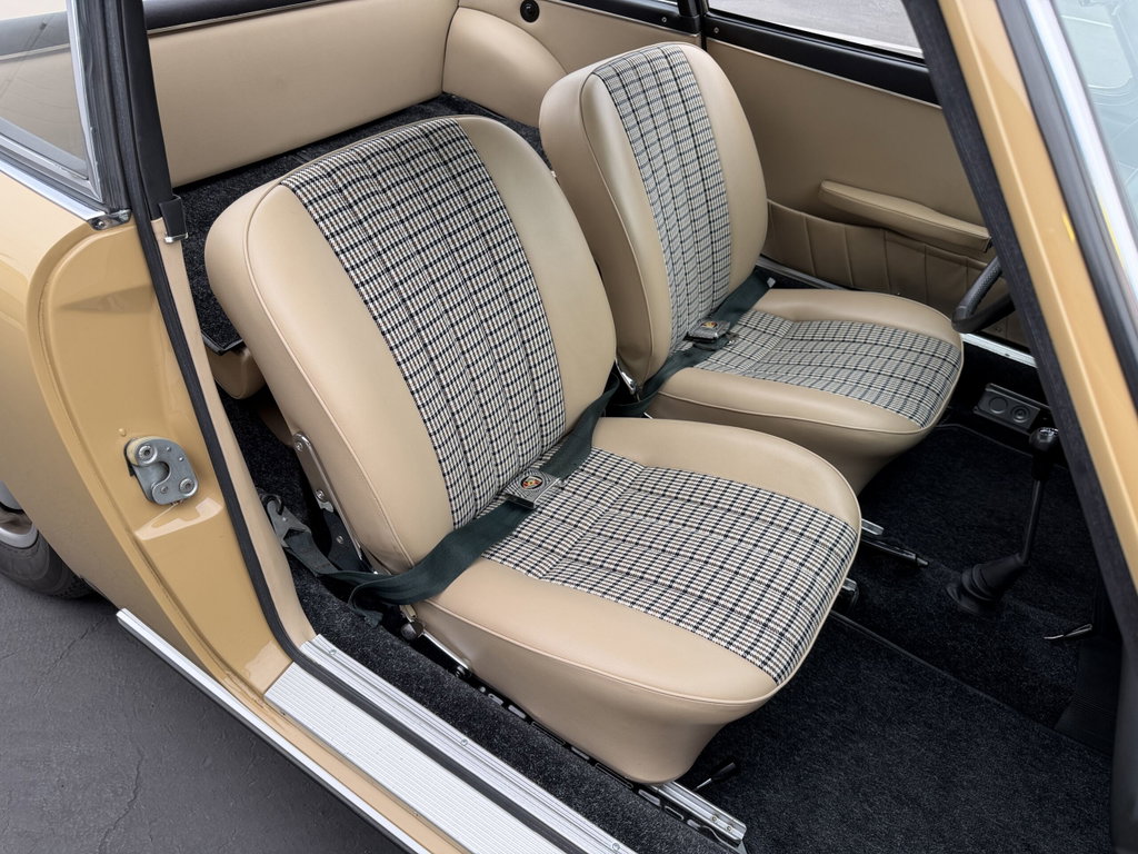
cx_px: 569
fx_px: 789
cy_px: 427
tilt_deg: -39.4
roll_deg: -8.8
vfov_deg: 56.8
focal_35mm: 24
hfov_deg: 71.6
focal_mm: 6.76
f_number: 1.78
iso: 64
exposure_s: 1/160
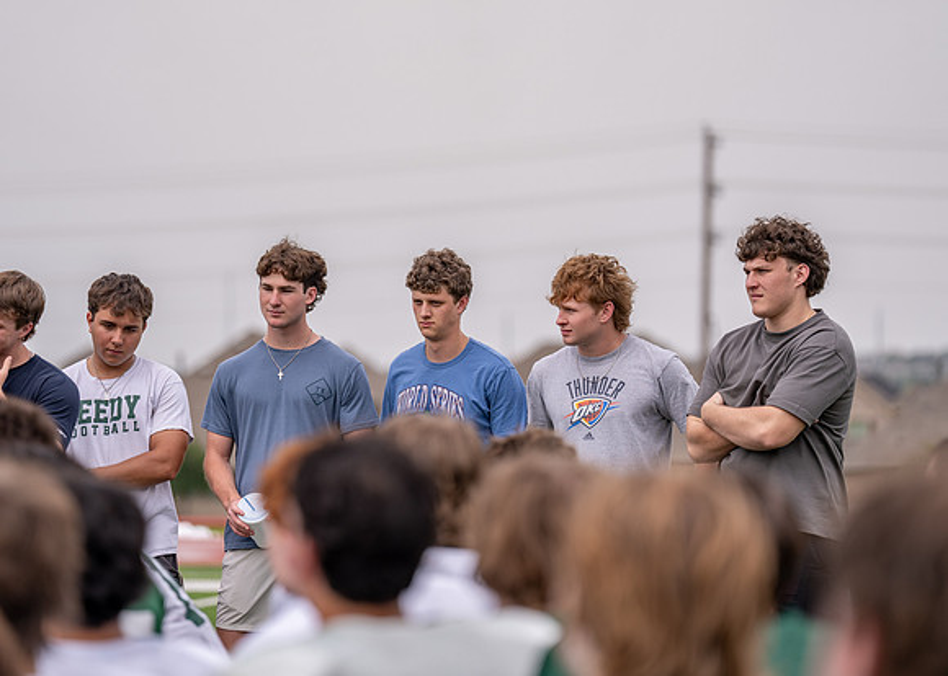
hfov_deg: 12.2
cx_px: 474
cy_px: 338
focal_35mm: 165
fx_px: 4432
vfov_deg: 8.7
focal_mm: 157
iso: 100
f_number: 2.8
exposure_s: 1/1000
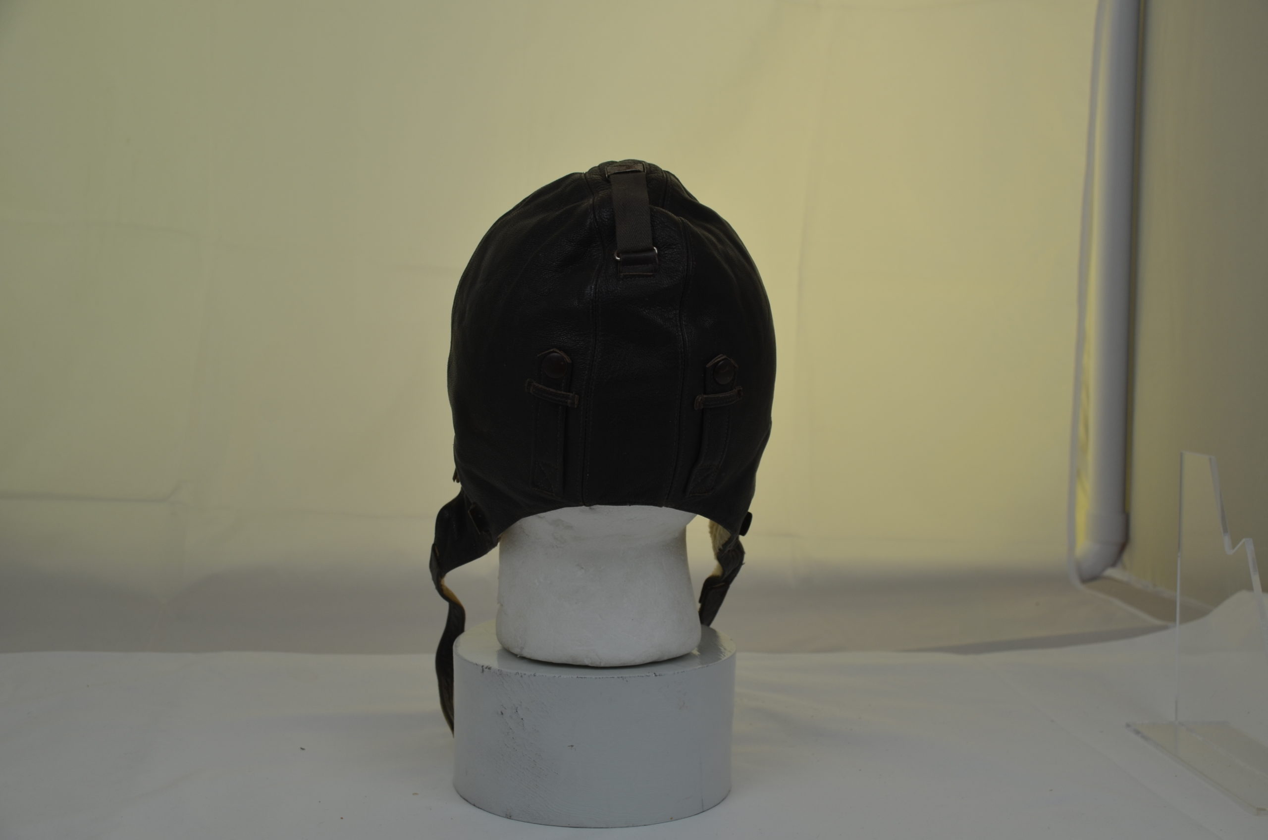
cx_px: 634
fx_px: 1635
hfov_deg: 42.4
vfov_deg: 28.8
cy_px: 420
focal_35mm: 46
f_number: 6.3
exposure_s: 1/160
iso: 200
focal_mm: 31
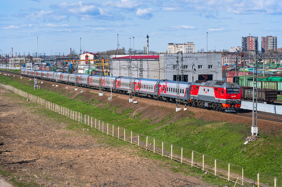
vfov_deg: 12.0
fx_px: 891
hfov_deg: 18.0
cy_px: 94
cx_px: 141
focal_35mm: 114
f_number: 7.1
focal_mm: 113.9
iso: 200
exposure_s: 1/640
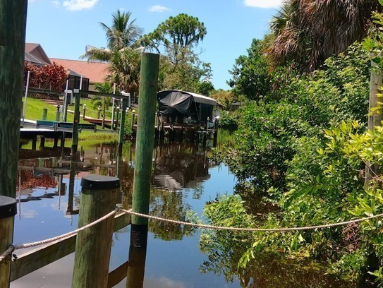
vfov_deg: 29.7
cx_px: 218
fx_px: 543
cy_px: 140
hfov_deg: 38.8
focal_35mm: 49
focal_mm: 3
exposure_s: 1/744
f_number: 2
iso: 100
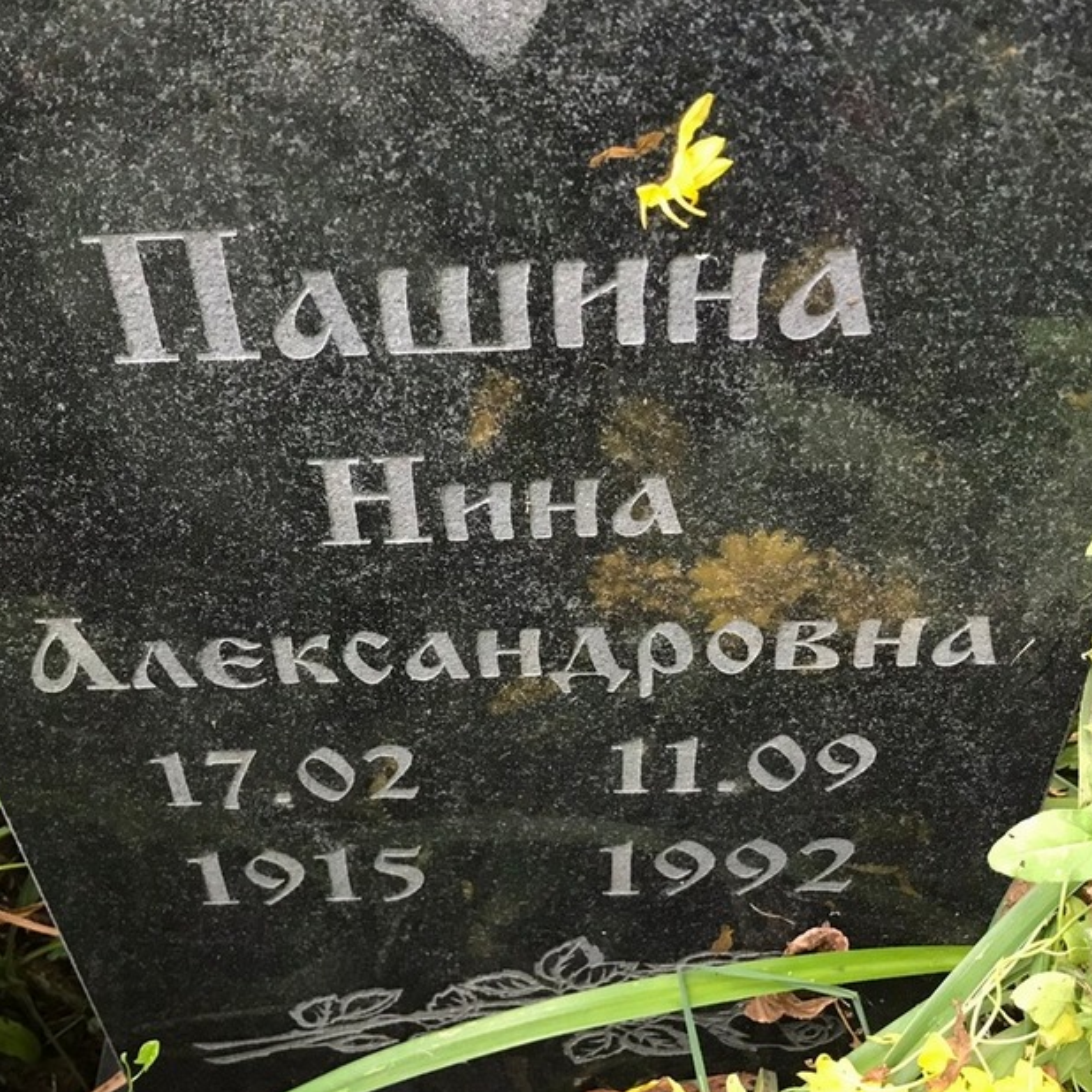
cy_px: 620
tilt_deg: -46.8
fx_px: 1463
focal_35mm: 41
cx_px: 491
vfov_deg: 40.8
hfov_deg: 40.9
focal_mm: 3.99
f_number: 1.8
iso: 40
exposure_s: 1/23
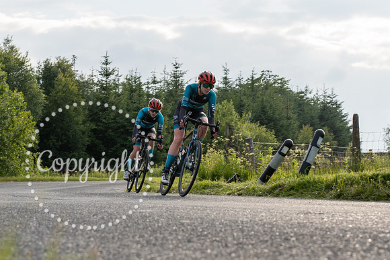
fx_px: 1158
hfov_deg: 19.1
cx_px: 191
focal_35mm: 107
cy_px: 112
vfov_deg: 12.8
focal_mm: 67
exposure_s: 1/400
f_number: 6.3
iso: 200
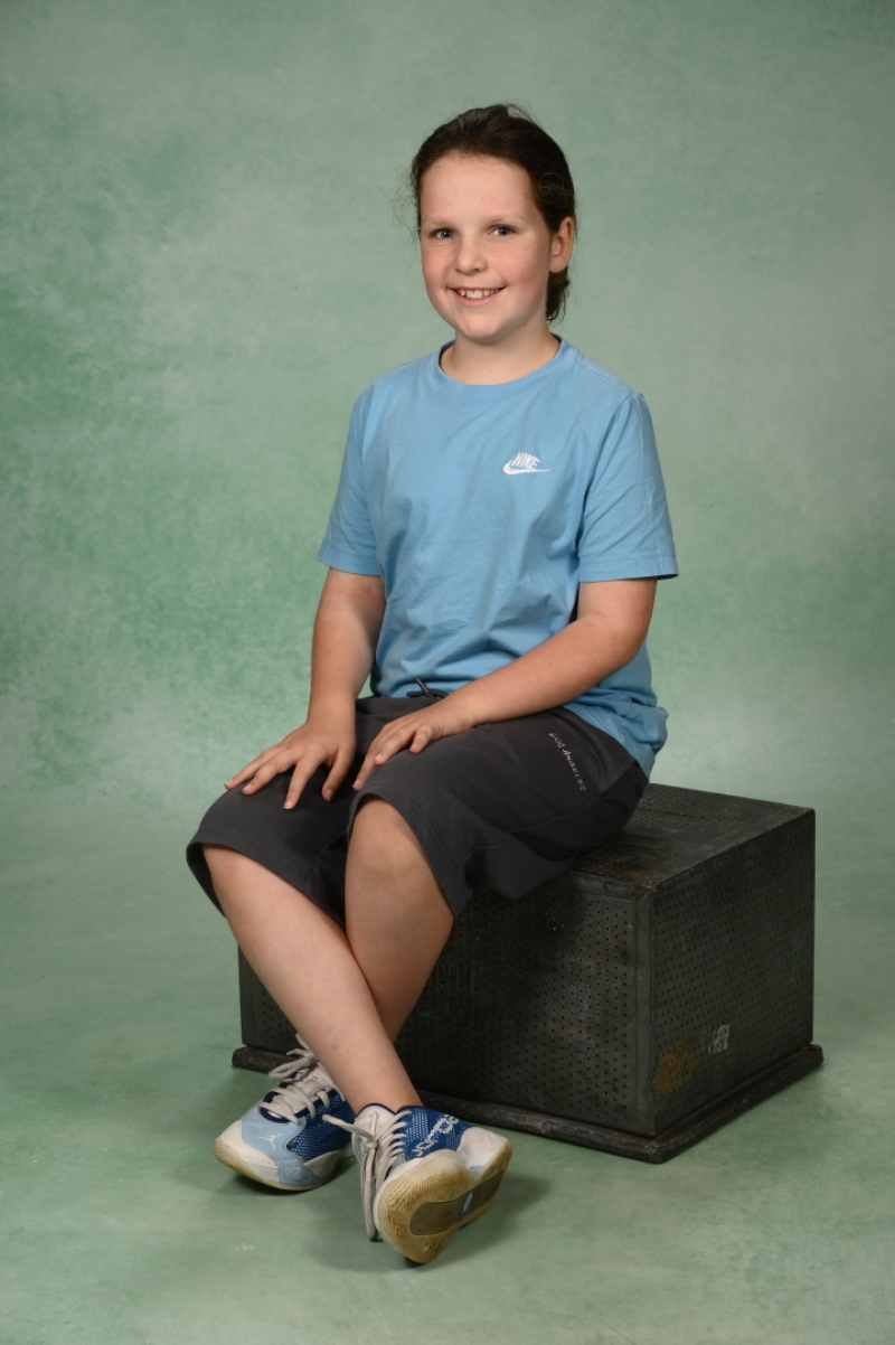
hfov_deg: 17.7
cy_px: 672
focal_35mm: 77
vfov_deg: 26.3
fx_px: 2875
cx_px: 448
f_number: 10
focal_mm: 77
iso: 400
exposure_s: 1/125
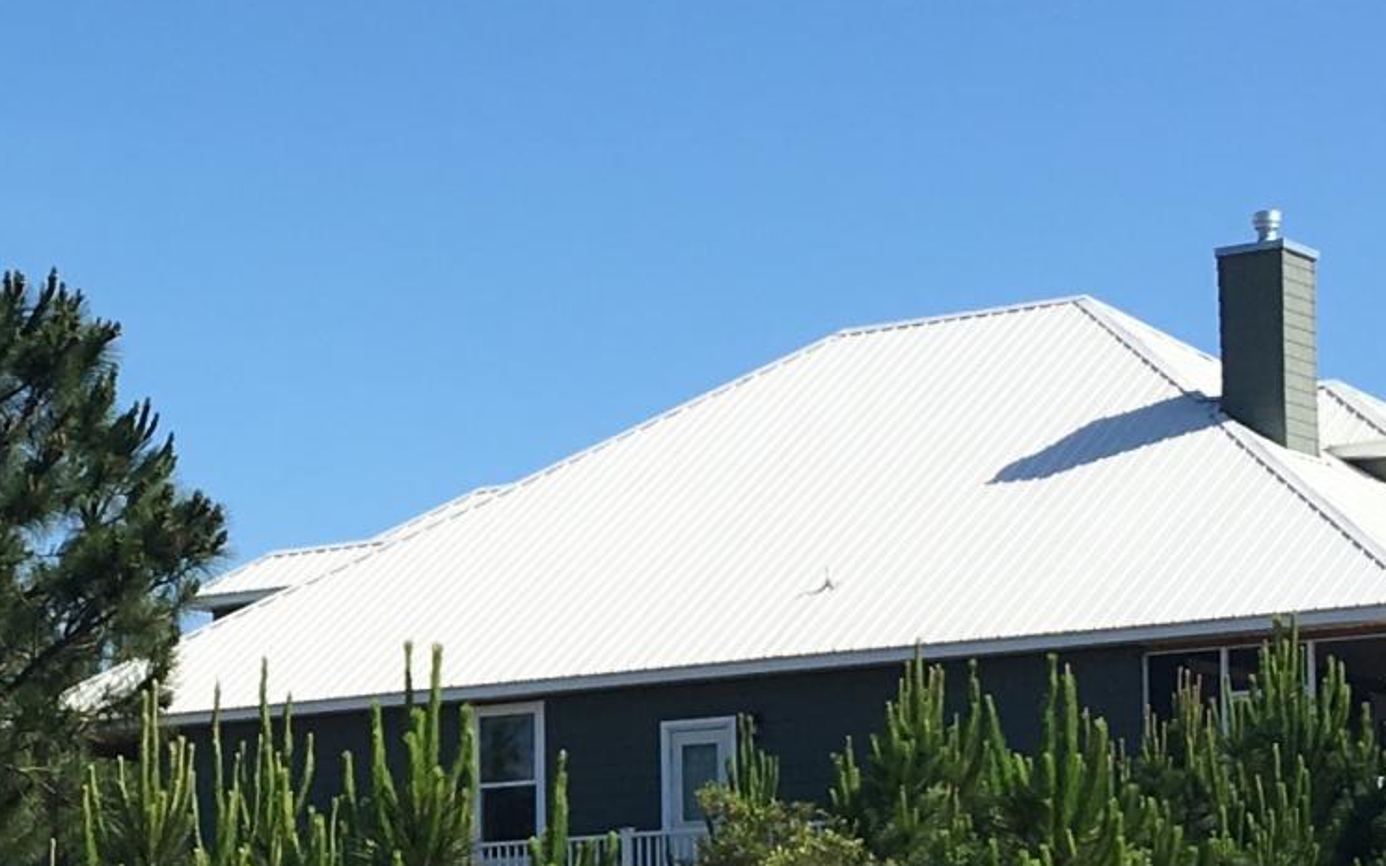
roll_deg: +0.4
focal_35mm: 124
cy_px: 922
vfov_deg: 10.5
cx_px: -17
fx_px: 4684
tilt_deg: +4.2
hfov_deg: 16.5
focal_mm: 4.15
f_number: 2.2
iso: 25
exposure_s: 1/1399
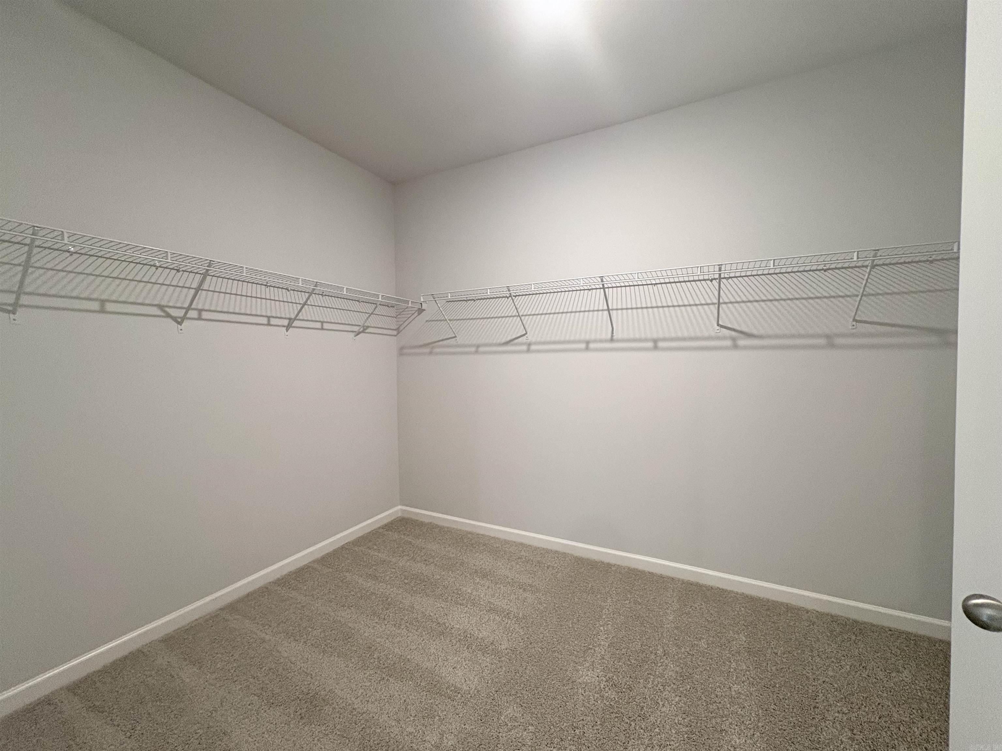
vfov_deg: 85.7
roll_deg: +0.9
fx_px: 405
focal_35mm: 14
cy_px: 376
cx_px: 501
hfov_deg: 102.1
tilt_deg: -1.1
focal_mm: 2.22
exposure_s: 1/60
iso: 320
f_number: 2.2
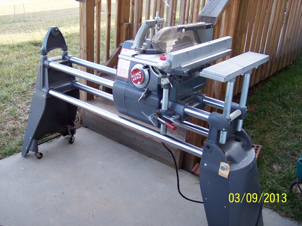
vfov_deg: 37.7
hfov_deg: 49.0
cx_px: 151
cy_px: 113
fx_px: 331
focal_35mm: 38
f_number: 2.8
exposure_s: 1/180
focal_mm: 8
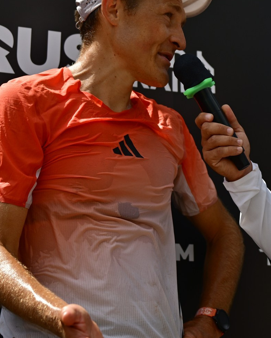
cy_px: 120
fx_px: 1233
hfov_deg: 12.3
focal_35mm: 123
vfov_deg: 15.6
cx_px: 292
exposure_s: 1/1600
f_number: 2.8
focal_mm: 50
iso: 64
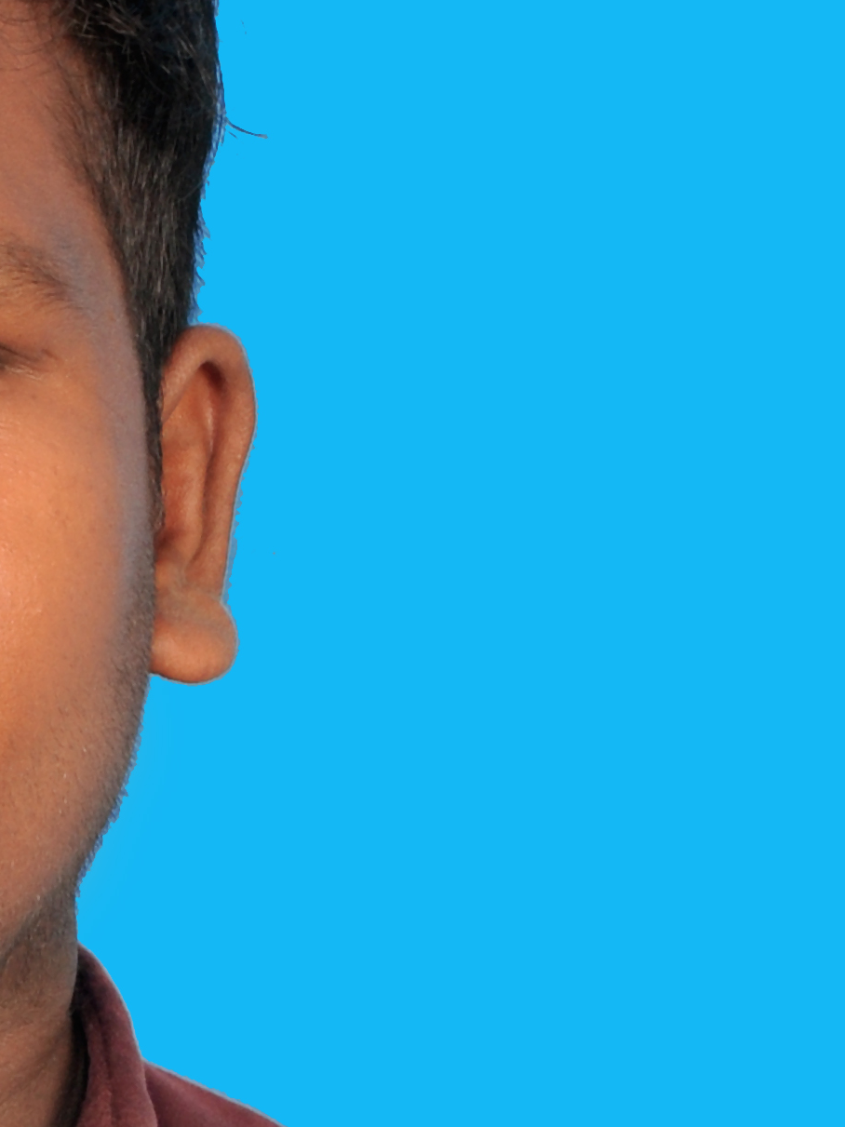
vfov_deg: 4.8
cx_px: -337
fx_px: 13282
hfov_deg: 3.6
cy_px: 1492
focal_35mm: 408
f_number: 9
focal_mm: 80
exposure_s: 1/60
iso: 400
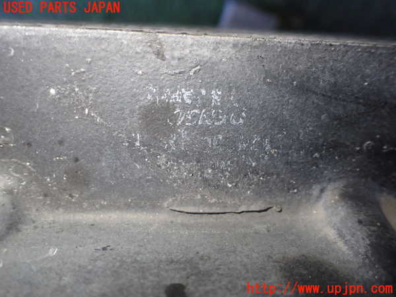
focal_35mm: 30
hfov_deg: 60.0
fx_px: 343
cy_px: 148
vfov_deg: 46.8
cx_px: 198
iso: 640
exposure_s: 1/125
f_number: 2.3
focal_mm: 5.4
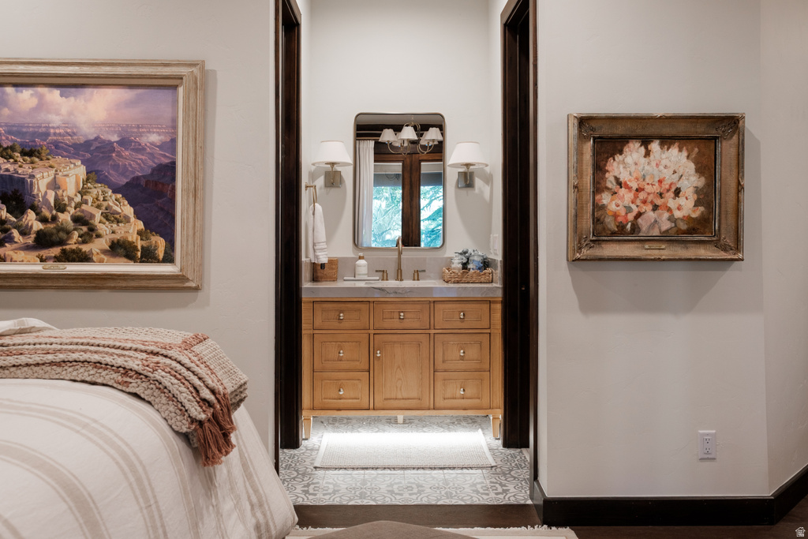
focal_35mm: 31
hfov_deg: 60.3
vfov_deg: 42.3
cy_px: 270
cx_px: 404
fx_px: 696
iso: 400
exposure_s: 1/10
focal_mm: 20.9
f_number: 5.6
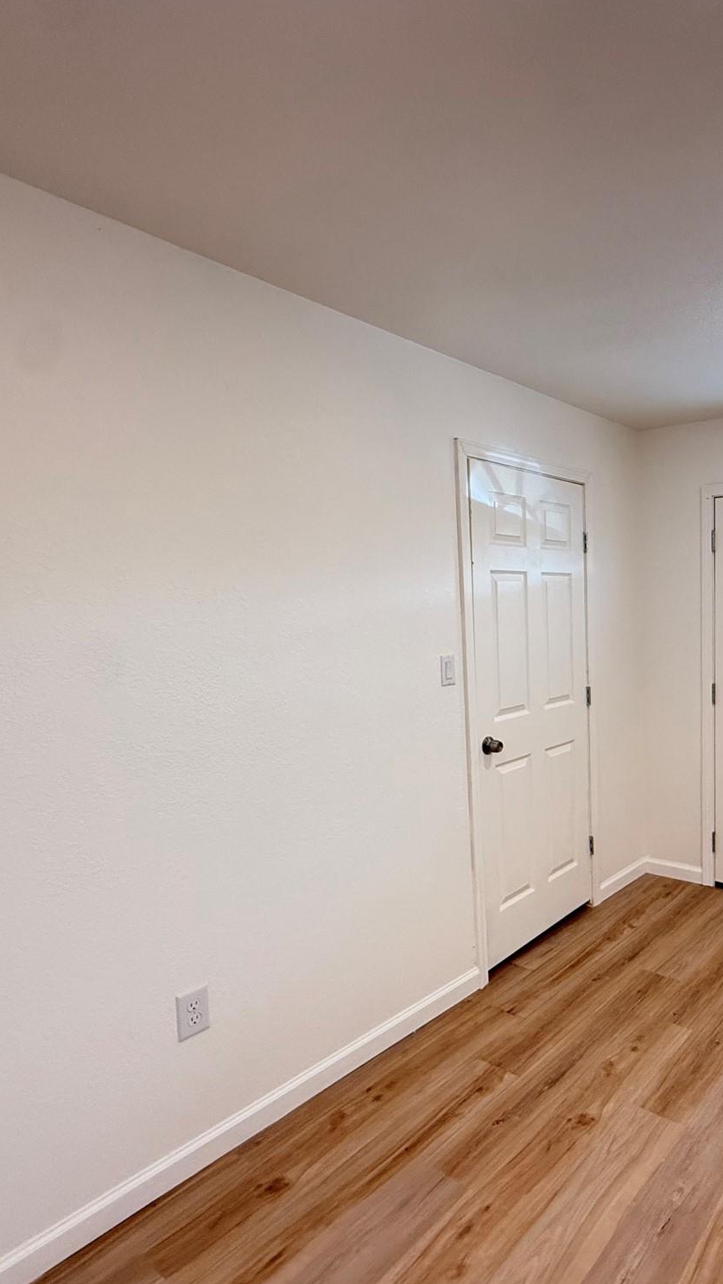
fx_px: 715
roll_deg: +0.8
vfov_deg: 83.8
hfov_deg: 50.1
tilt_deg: -3.5
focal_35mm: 21
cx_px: 589
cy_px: 646
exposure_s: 1/120
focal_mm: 2.22
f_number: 2.2
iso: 320
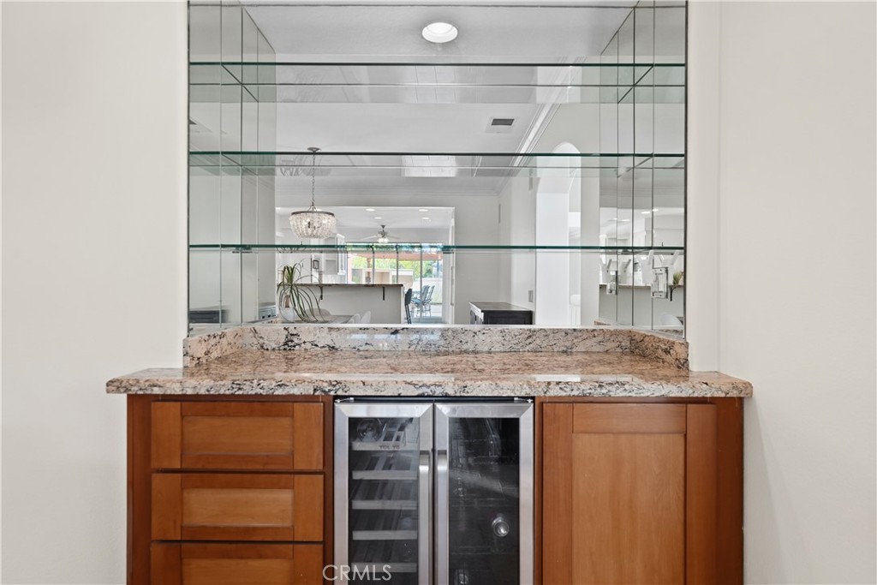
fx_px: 463
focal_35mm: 19
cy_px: 292
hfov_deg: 86.9
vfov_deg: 64.6
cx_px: 438
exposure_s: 1/15
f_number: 4
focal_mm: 19
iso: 400
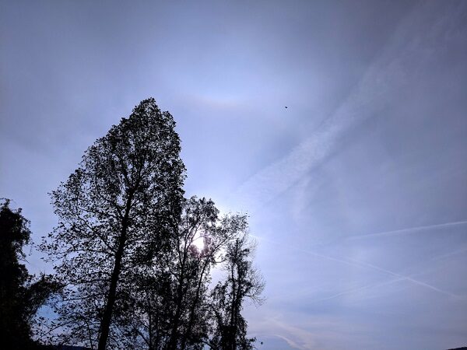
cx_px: 234
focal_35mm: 27
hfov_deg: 65.3
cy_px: 175
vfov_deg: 51.4
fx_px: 364
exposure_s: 1/23256
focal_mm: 4.44
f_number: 1.8
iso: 90
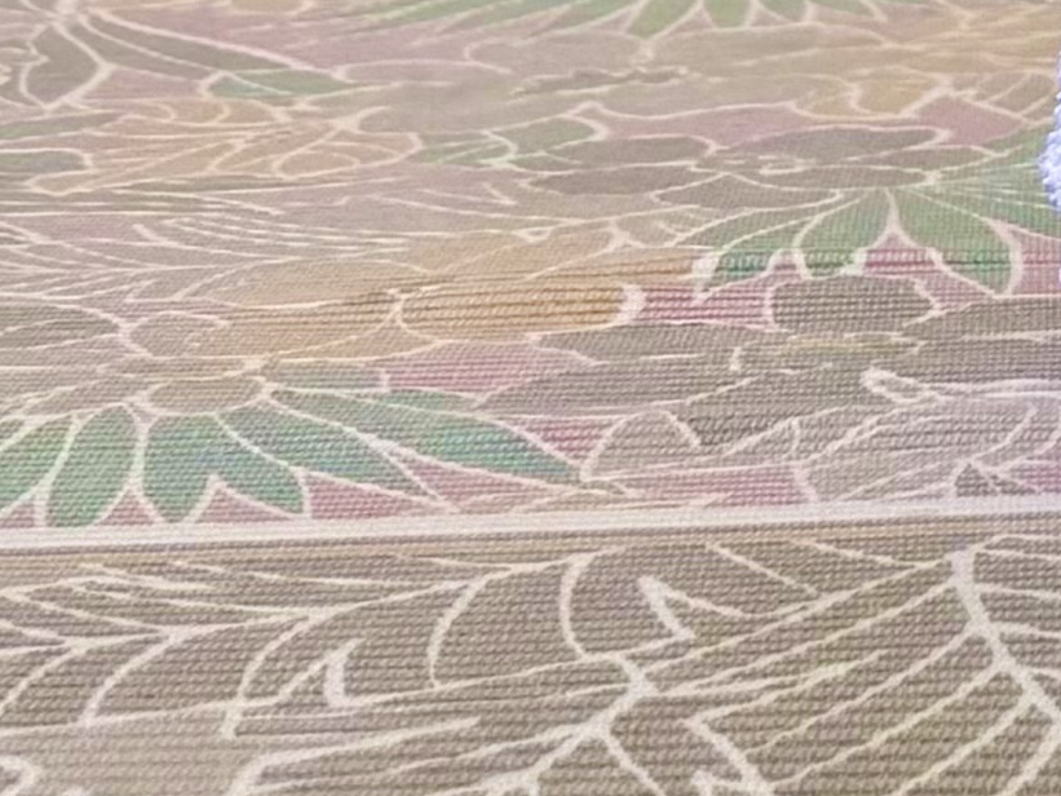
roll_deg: -0.2
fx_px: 5119
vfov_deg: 8.4
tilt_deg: -1.5
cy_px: -872
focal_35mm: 167
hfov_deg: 10.4
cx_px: 2480
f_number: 1.78
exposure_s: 1/121
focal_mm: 6.76
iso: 64
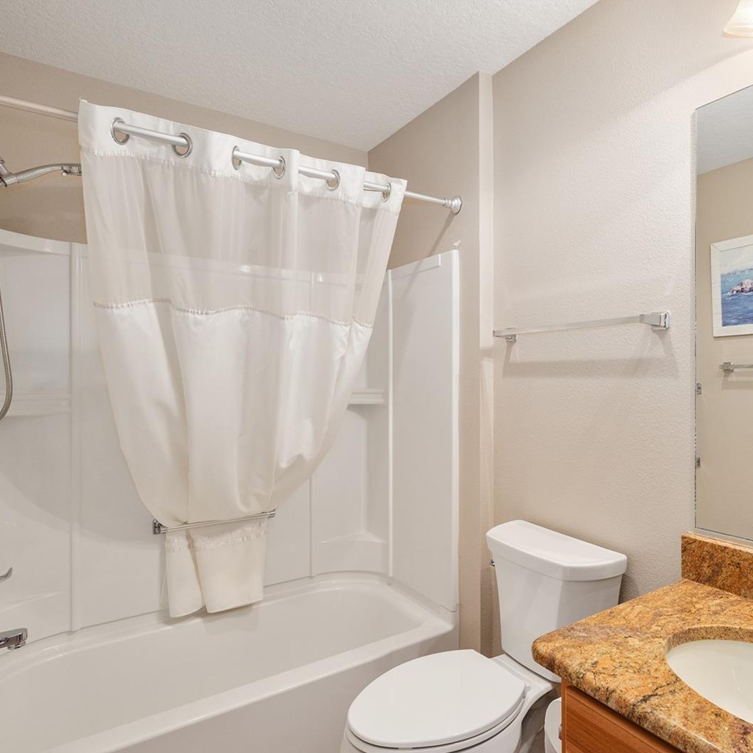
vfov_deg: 69.6
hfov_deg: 68.6
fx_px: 541
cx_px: 468
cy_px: 378
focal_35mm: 22
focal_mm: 17
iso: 400
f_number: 8
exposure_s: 1/10
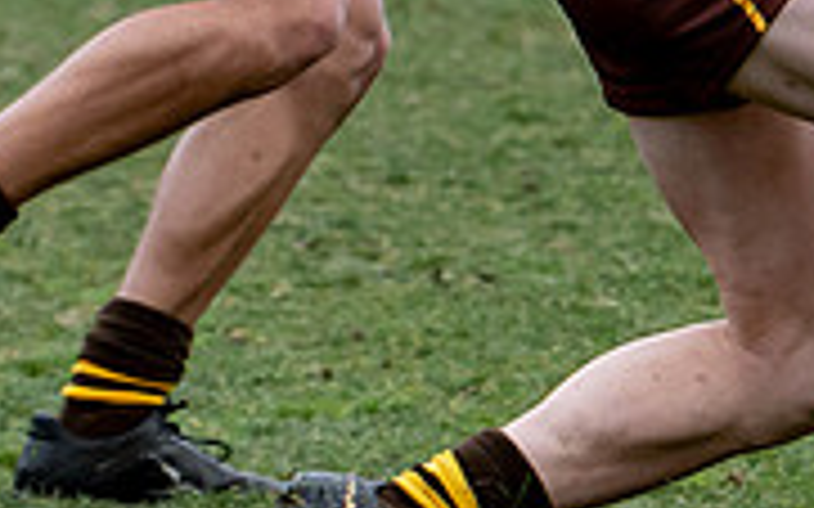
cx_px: 1047
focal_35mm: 1343
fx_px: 29784
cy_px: -63
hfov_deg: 1.6
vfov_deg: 1.0
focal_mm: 135
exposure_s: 1/800
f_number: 4
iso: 400
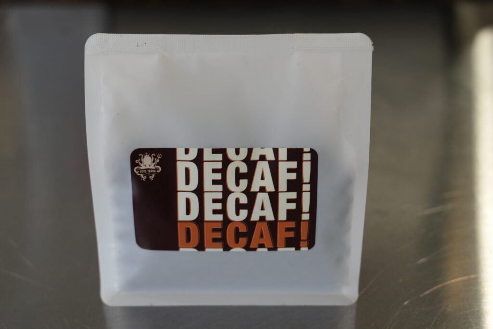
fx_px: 685
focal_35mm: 50
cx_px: 246
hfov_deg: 39.6
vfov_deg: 27.0
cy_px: 164
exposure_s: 1/60
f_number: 4
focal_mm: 50
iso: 1250
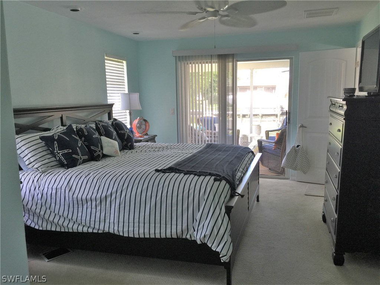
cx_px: 190
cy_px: 142
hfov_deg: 61.7
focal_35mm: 29
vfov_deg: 48.2
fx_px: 318
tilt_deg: -7.2
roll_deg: +0.1
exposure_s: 1/30
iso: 32
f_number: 2.2
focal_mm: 4.15
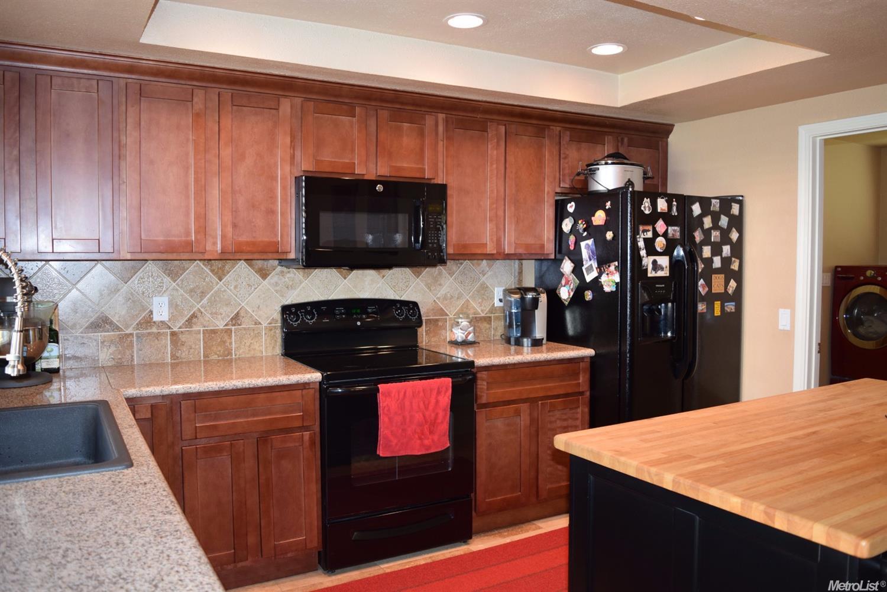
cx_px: 444
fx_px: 665
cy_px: 296
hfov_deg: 67.4
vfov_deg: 48.0
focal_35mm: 27
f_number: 3.5
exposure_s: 1/60
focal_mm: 18
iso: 800
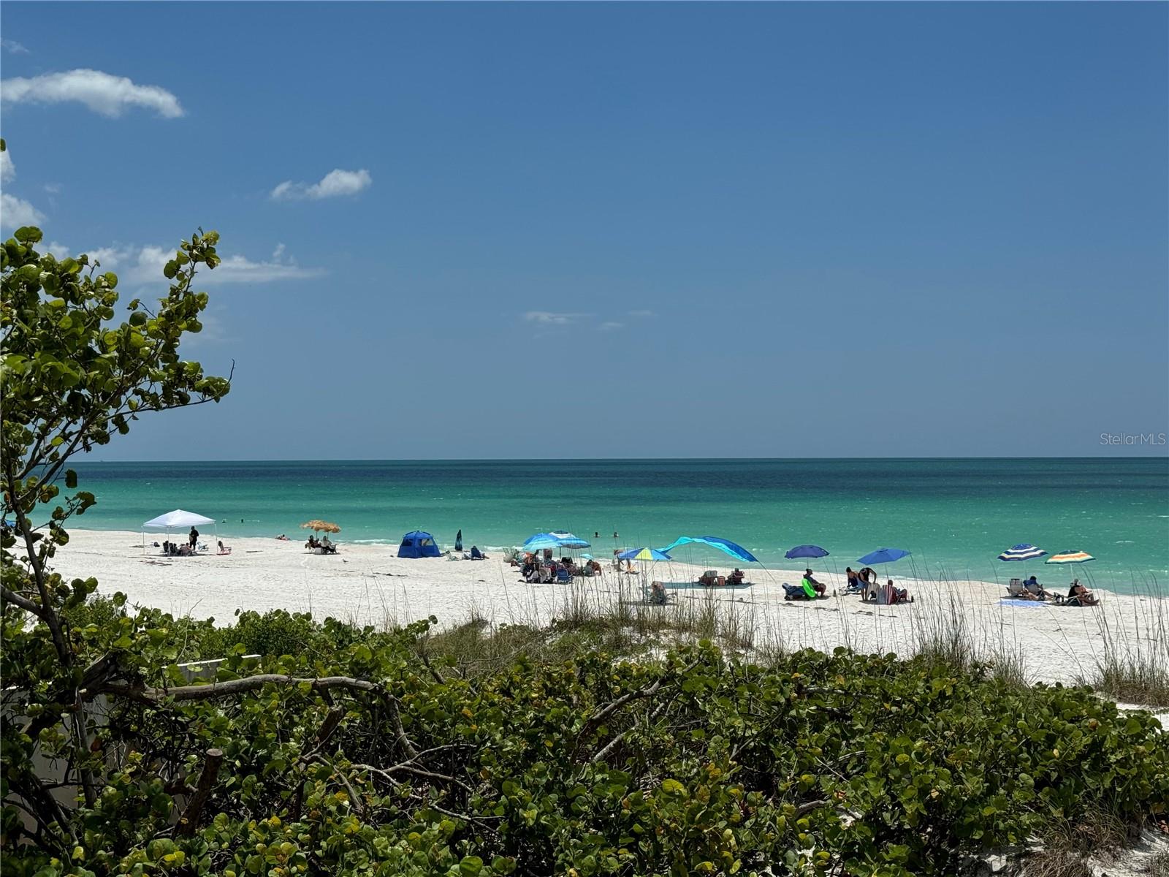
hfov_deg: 39.7
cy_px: 438
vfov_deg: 30.3
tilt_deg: +0.8
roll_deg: -0.4
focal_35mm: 48
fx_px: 1621
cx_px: 584
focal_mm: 6.76
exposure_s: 1/10526
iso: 64
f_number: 1.78
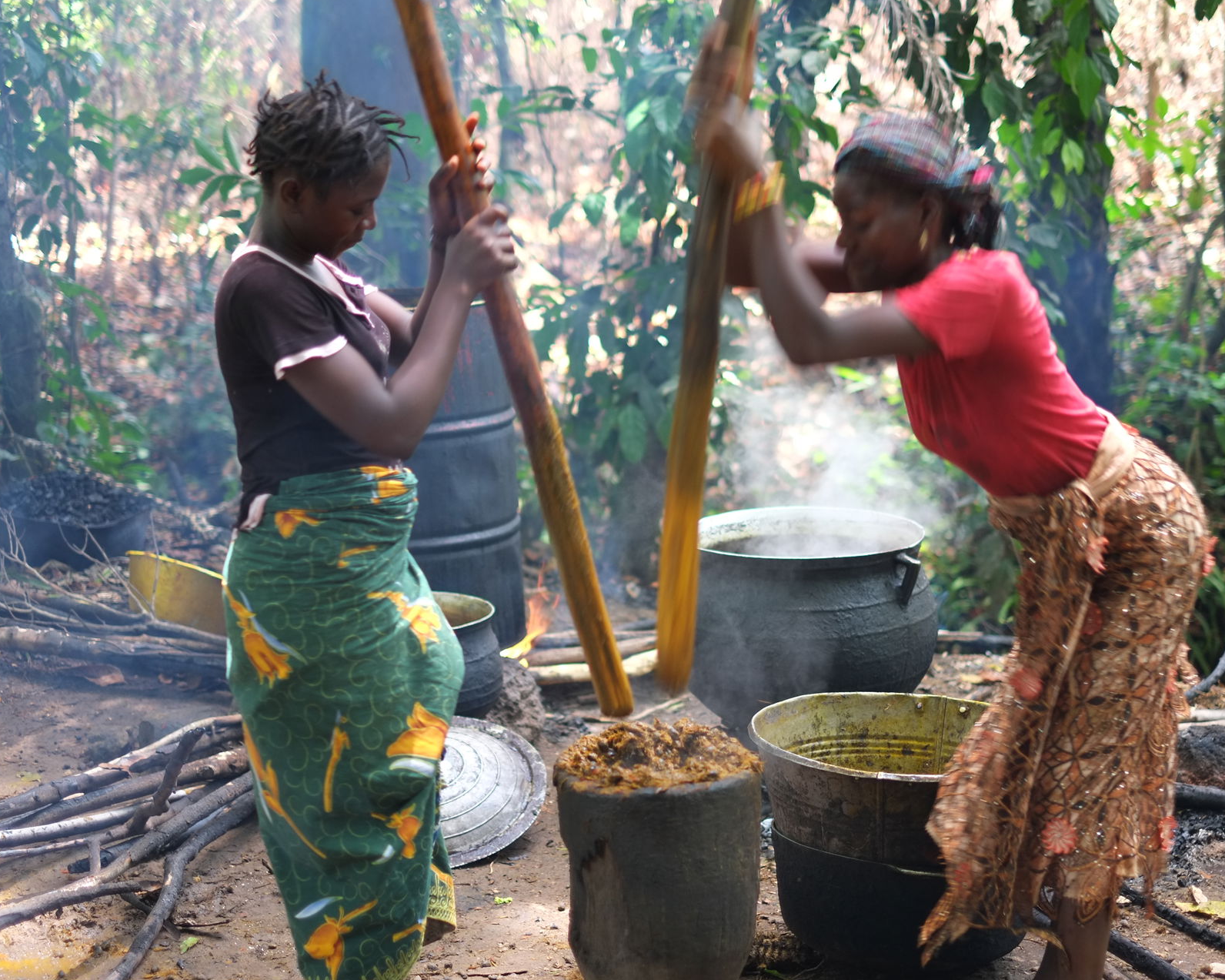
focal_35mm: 60
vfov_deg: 25.4
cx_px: 666
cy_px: 488
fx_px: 2175
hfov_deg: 31.4
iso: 400
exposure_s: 1/70
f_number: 1.4
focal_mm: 35
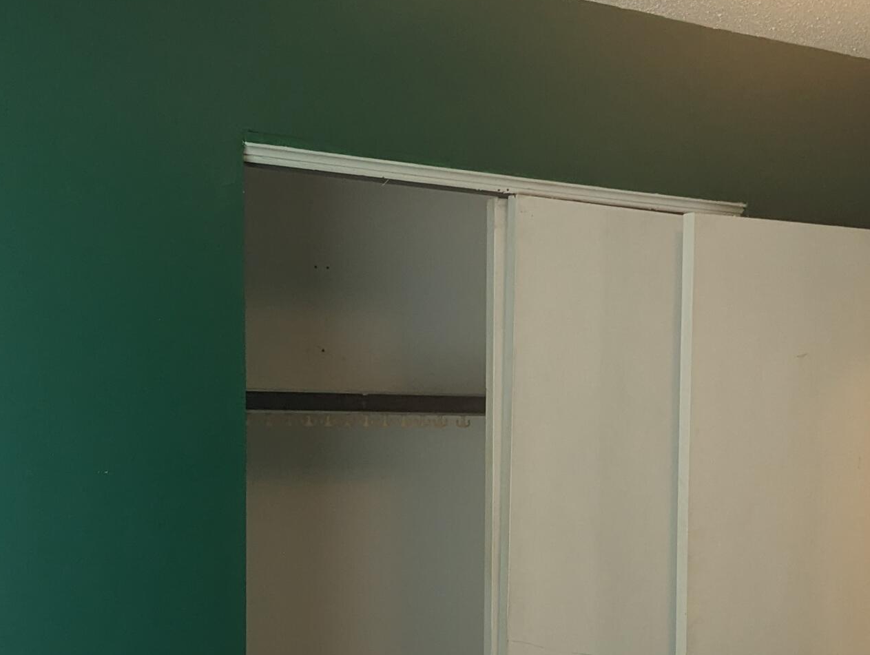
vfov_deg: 25.3
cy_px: 526
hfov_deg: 33.5
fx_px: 1435
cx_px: 564
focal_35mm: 57
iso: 211
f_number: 1.85
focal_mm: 6.81
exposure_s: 1/50.5
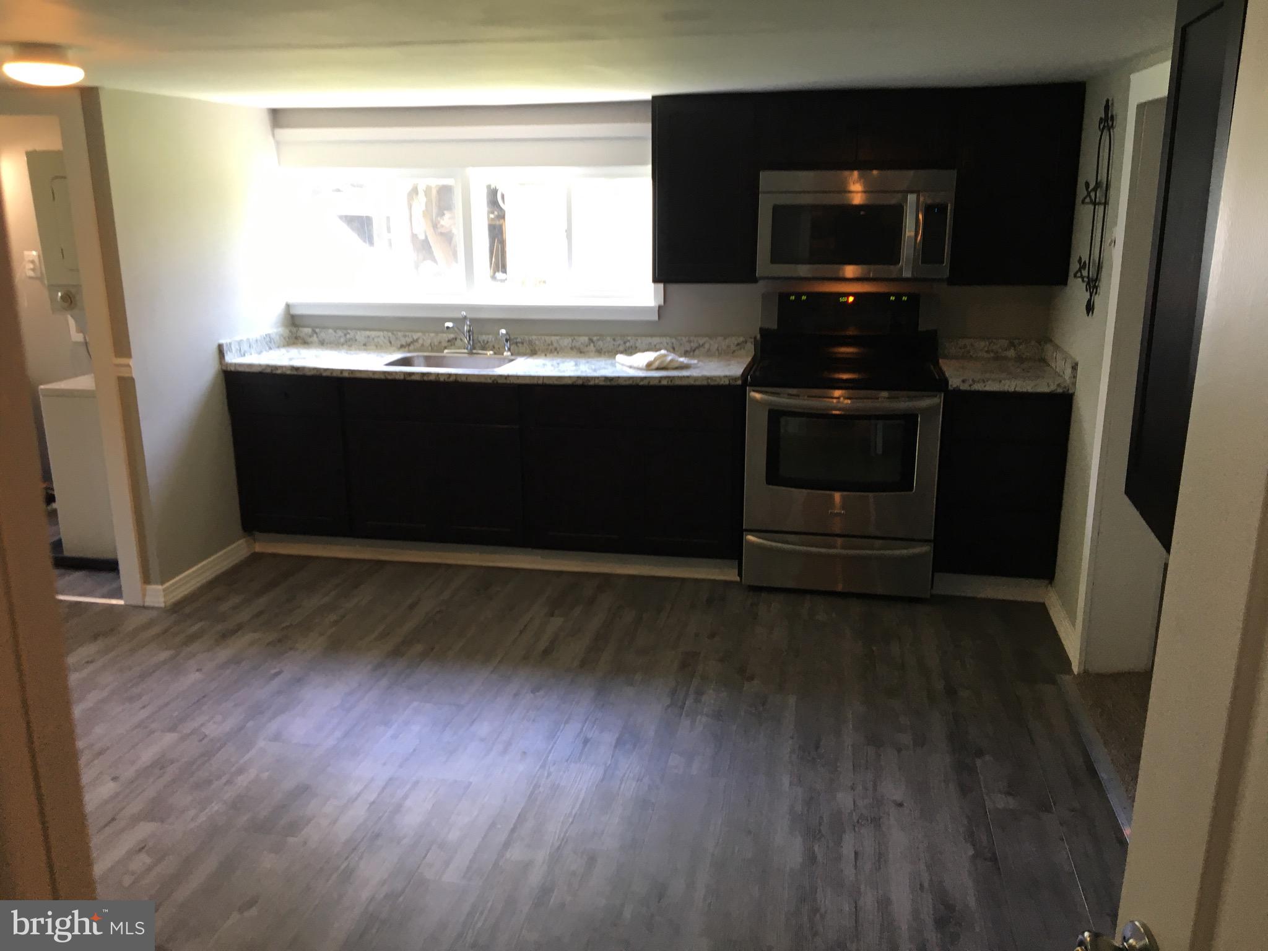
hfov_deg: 61.7
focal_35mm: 29
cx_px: 634
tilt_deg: -16.0
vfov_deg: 48.2
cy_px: 476
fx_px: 1062
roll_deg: -0.3
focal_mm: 4.15
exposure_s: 1/30
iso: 50
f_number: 2.2
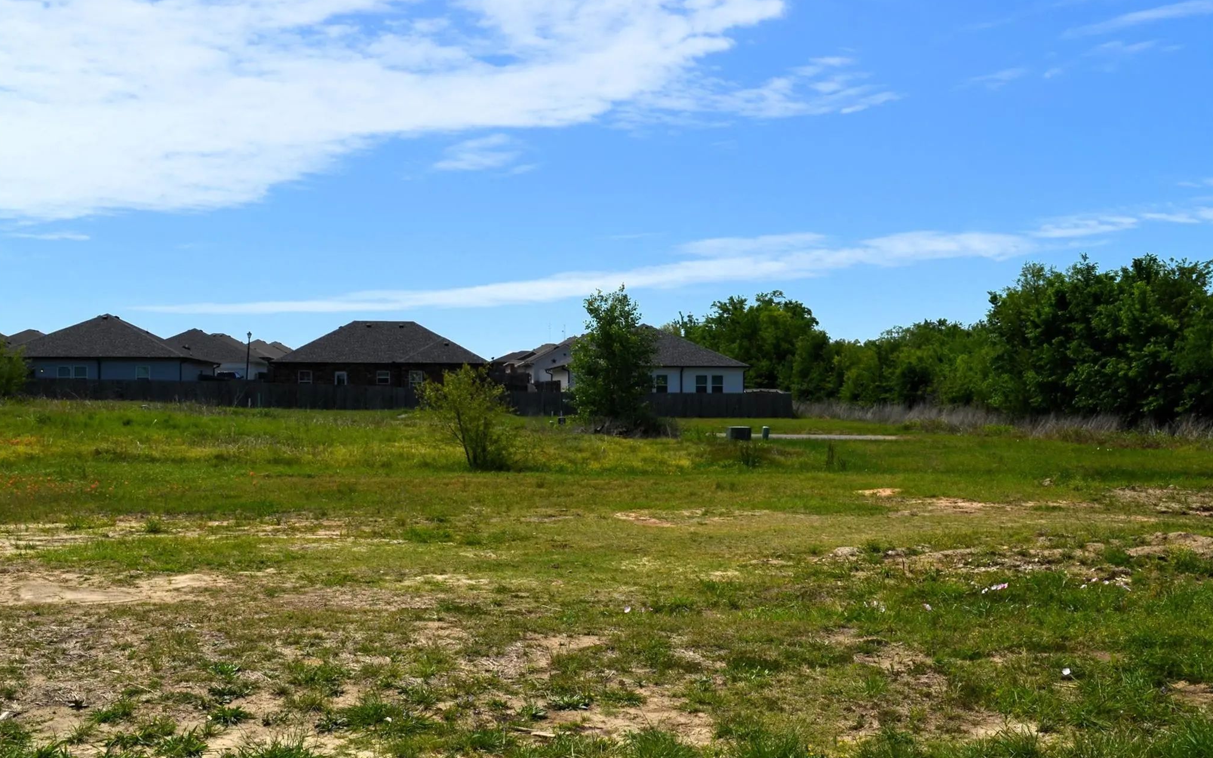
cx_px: 604
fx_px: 1322
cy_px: 388
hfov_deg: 49.3
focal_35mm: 40
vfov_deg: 32.0
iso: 100
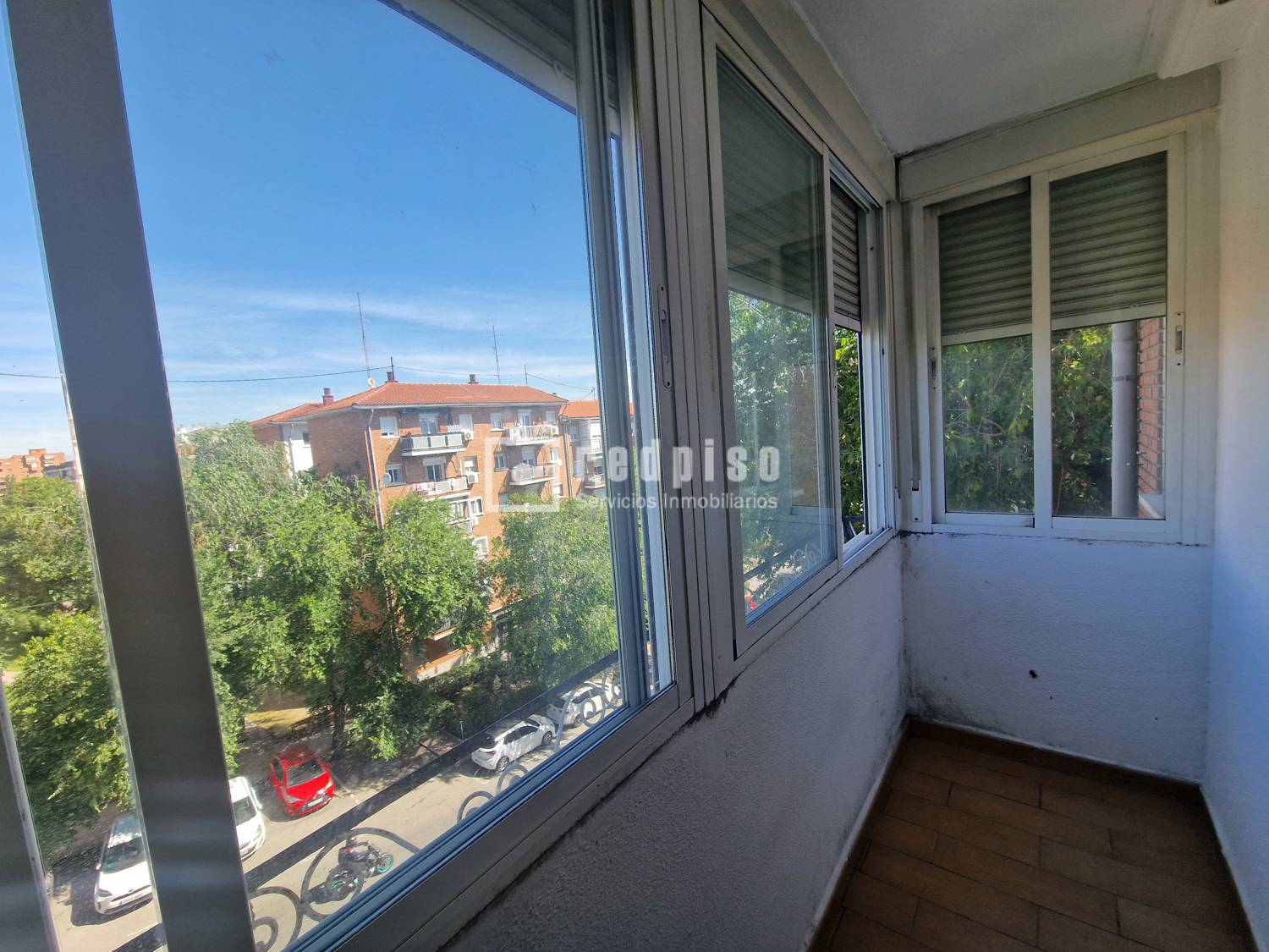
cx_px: 634
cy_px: 476
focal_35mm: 13
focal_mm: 2.2
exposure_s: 1/594
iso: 50
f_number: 2.2
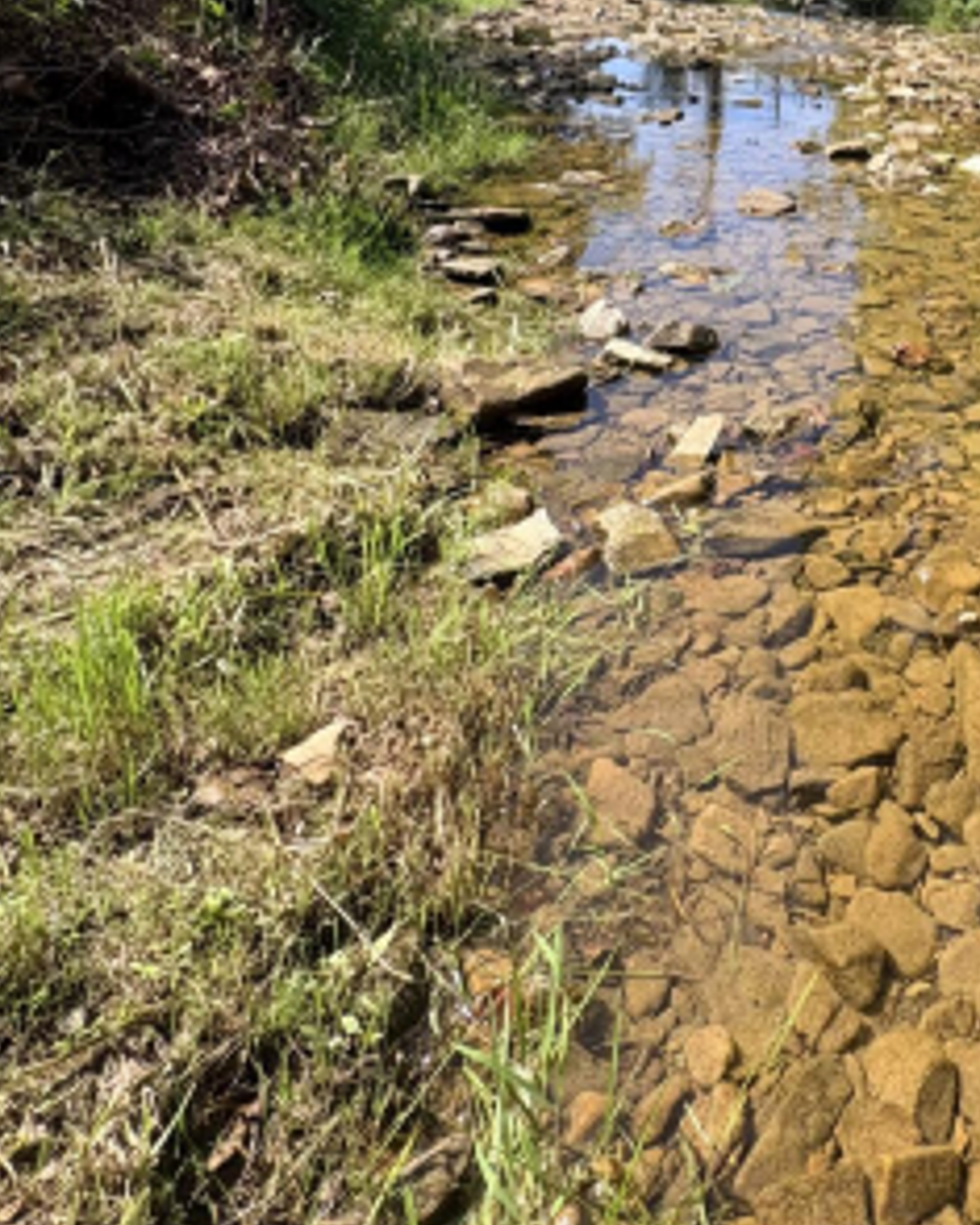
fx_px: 1124
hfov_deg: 42.3
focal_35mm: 31
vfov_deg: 51.6
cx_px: 922
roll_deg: -5.7
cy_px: 160
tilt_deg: -10.1
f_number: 2.2
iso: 40
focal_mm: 2.22
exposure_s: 1/700
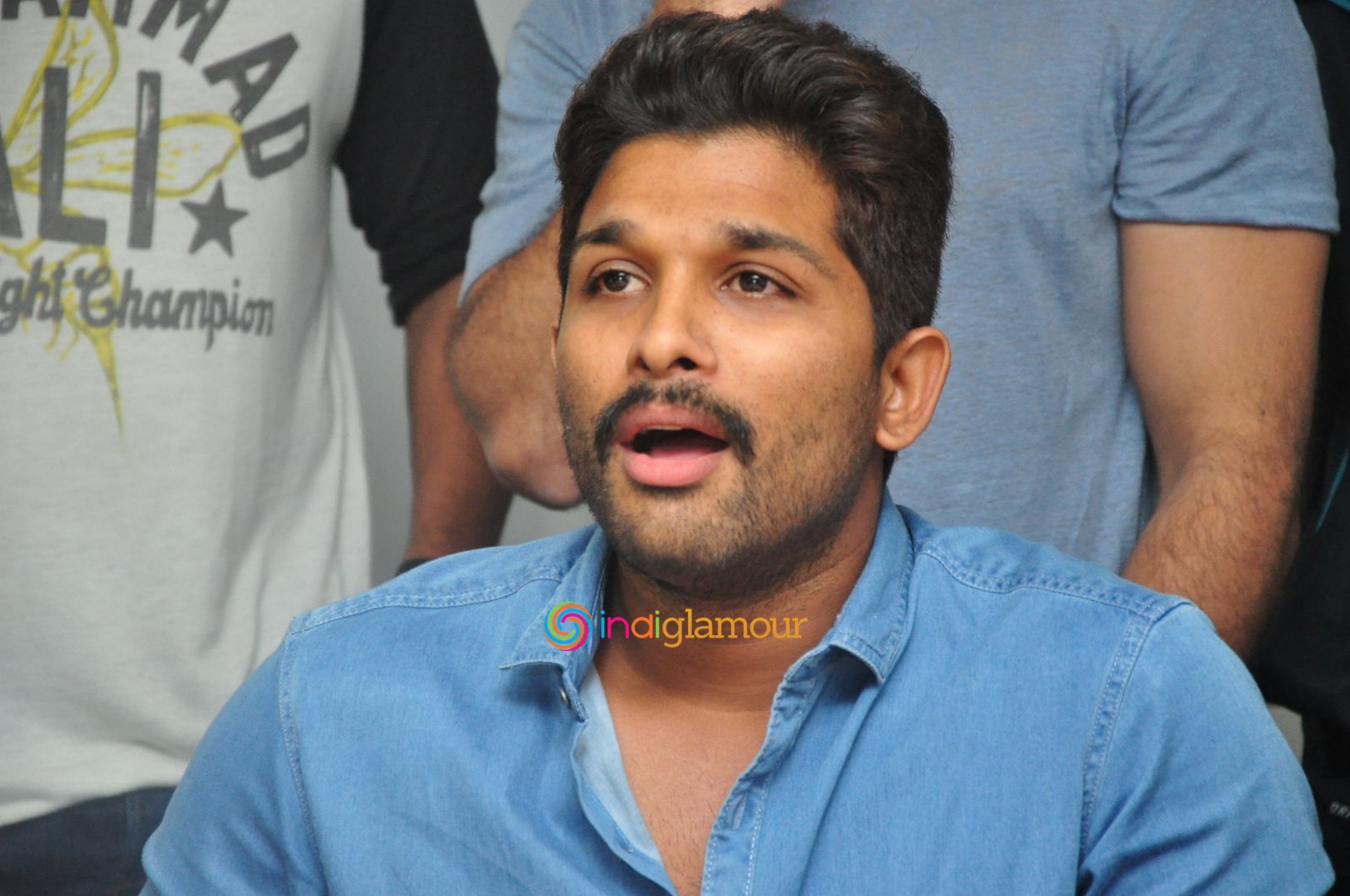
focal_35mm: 158
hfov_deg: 13.1
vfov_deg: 8.7
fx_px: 5899
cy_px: 448
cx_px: 675
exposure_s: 1/125
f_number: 5.6
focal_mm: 105
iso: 1600
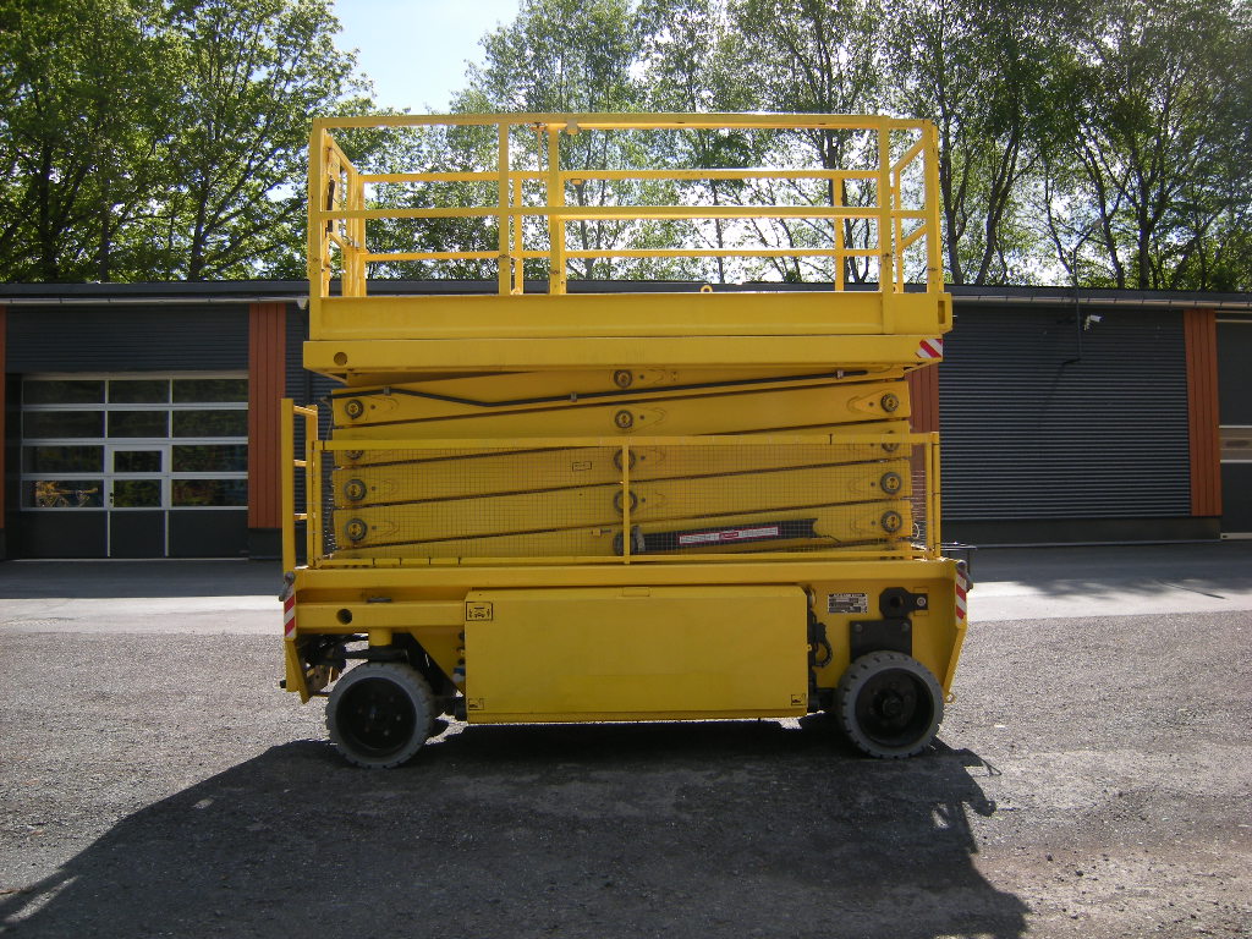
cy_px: 470
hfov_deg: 63.4
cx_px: 626
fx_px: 1013
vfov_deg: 49.7
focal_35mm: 28
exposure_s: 1/146
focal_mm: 4.7
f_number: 5.6
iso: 64
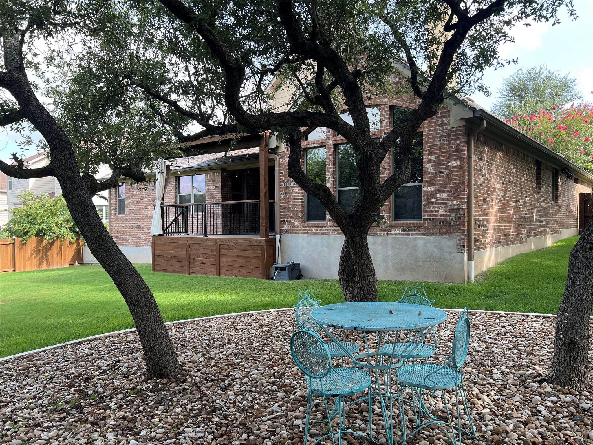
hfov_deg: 67.3
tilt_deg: -0.6
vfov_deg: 53.1
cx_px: 296
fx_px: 445
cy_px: 222
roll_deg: +0.8
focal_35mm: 26
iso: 50
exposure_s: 1/365
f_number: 1.5
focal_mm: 5.7
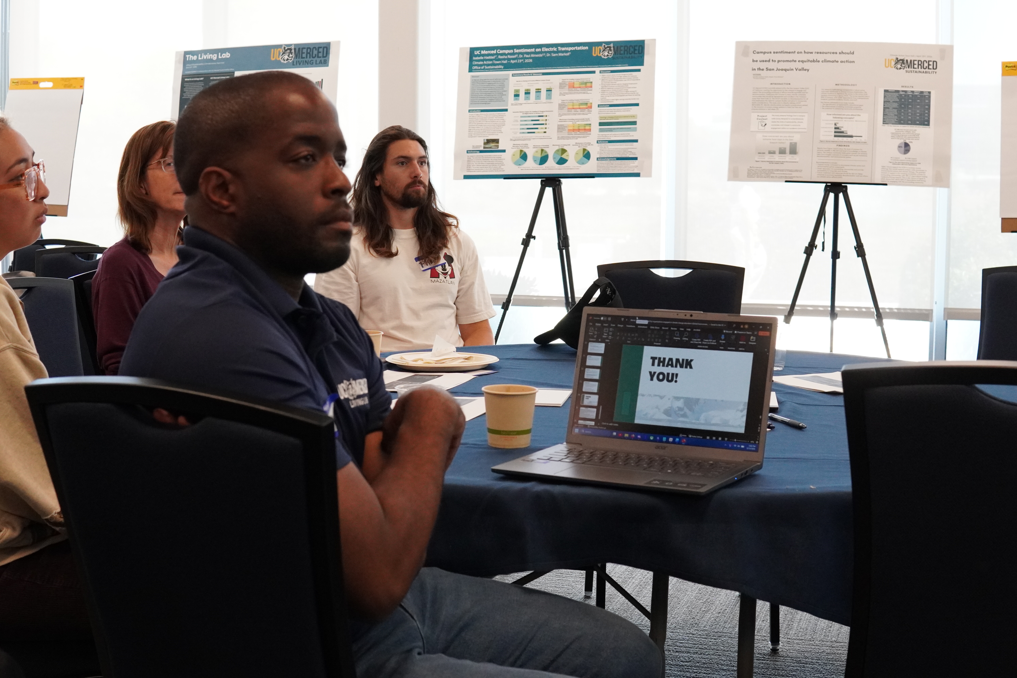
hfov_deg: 43.6
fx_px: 1271
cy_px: 339
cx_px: 508
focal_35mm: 45
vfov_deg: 29.9
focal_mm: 30
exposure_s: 1/160
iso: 3200
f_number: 5.6
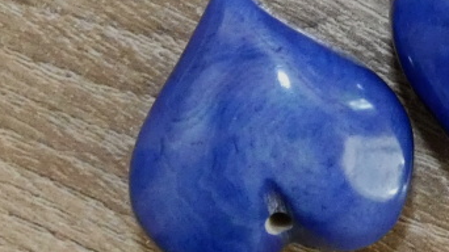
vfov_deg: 23.4
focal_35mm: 51
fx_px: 607
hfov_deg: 37.8
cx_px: 407
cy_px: 164
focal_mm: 3.6
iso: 800
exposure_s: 1/125
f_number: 2.8
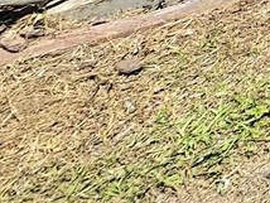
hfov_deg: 10.7
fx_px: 757
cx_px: 858
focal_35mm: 97
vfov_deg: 10.9
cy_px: -385
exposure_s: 1/2000
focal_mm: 2.2
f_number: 2.2
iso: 50
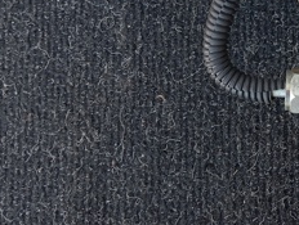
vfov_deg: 18.3
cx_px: 351
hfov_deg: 23.3
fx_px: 666
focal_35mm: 77
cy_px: -39
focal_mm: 4.22
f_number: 1.8
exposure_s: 1/50
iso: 77
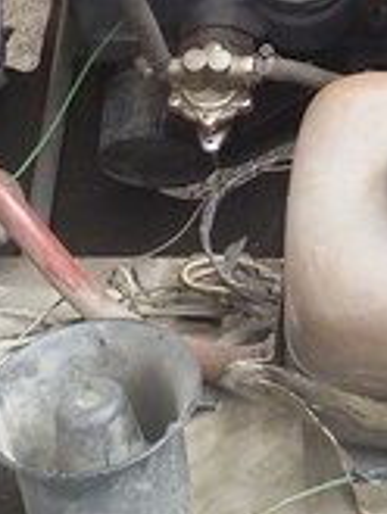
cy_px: -153
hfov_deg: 15.8
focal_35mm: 93
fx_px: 1385
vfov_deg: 19.4
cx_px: 300
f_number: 2.4
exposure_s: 1/174
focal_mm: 2.93
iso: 40
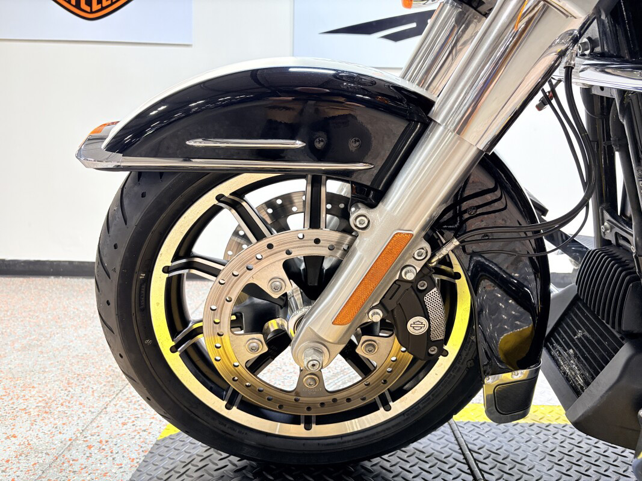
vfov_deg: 53.1
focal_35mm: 26
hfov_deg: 67.3
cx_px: 321
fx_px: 482
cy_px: 240
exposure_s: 1/120
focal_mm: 5.96
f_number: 1.6
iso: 125
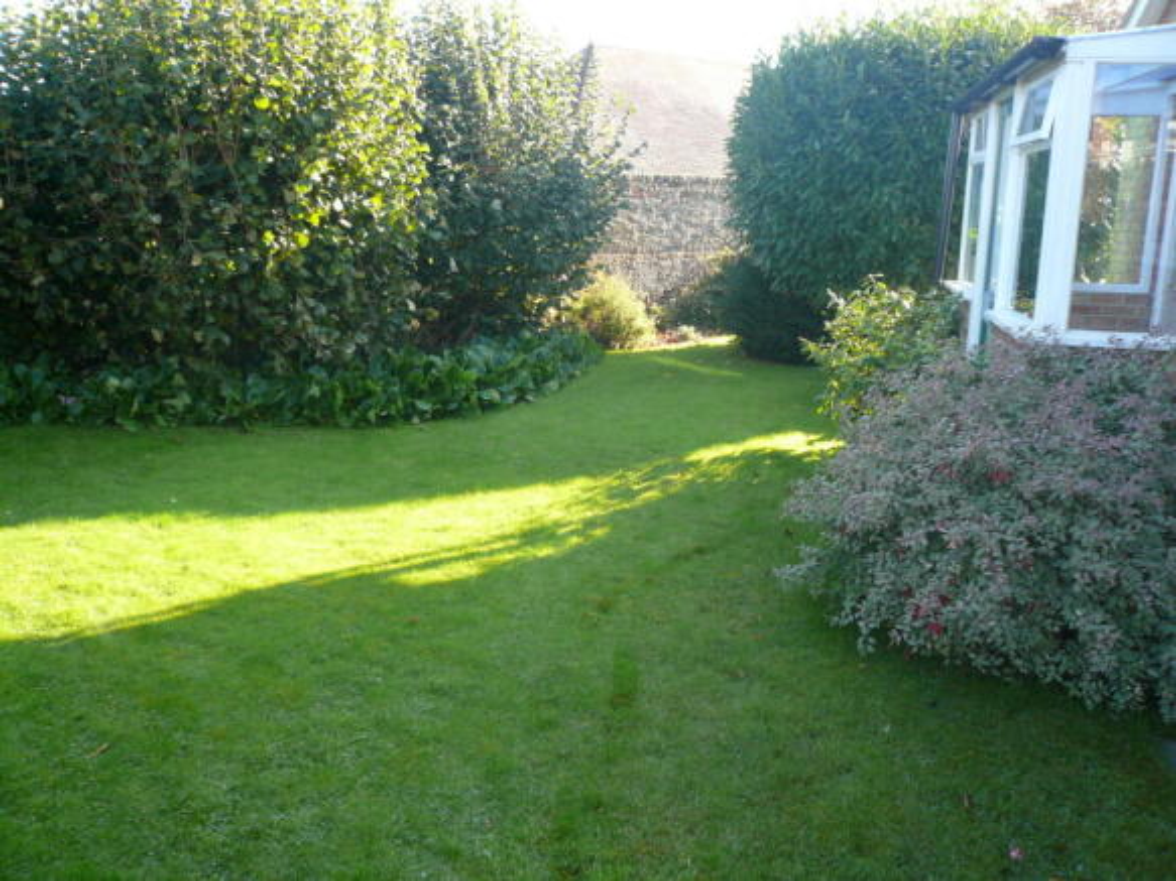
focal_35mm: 28
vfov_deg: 49.7
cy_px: 440
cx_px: 588
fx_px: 951
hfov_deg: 63.5
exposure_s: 1/160
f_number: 2.8
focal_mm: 4.6
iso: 125
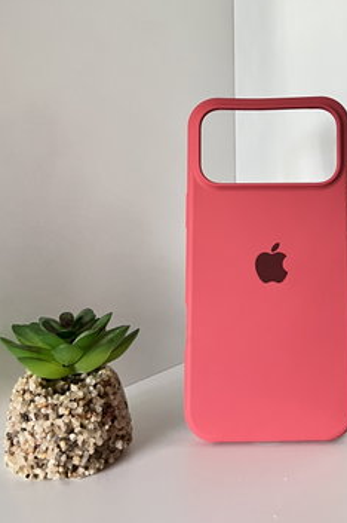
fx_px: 594
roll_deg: +2.1
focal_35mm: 41
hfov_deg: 31.8
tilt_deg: -4.8
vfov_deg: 46.9
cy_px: 188
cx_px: 271
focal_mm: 5.7
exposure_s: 1/43
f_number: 1.5
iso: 500
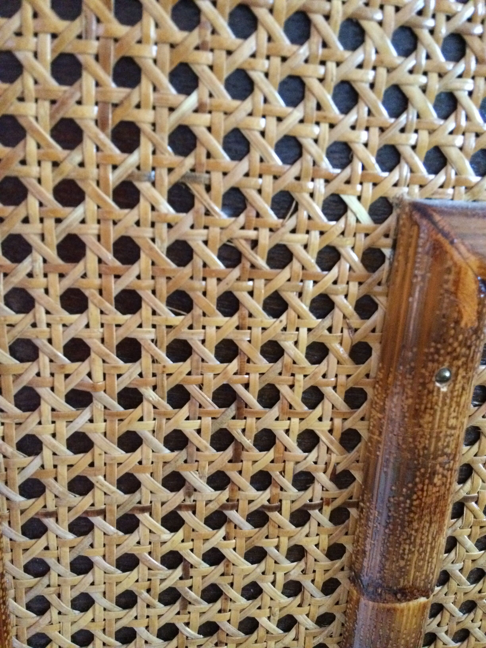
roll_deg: -2.9
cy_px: 324
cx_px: 243
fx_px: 543
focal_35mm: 29
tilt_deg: -20.5
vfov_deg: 61.7
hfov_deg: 48.2
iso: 640
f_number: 2.2
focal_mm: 4.15
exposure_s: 1/17
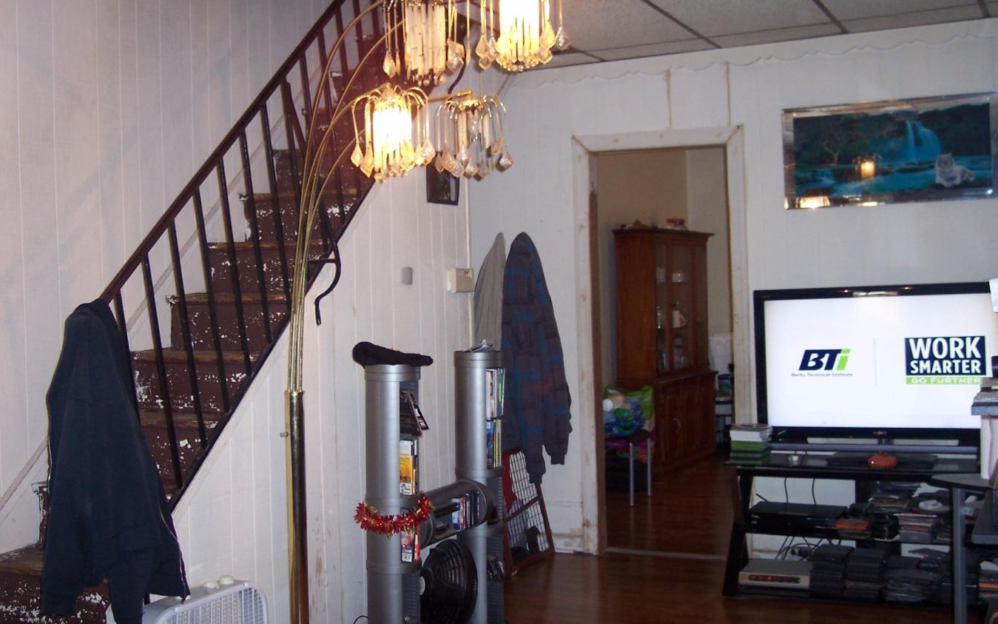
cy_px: 302
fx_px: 1169
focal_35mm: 43
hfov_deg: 46.2
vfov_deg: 29.9
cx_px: 493
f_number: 2.8
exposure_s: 1/30
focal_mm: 8
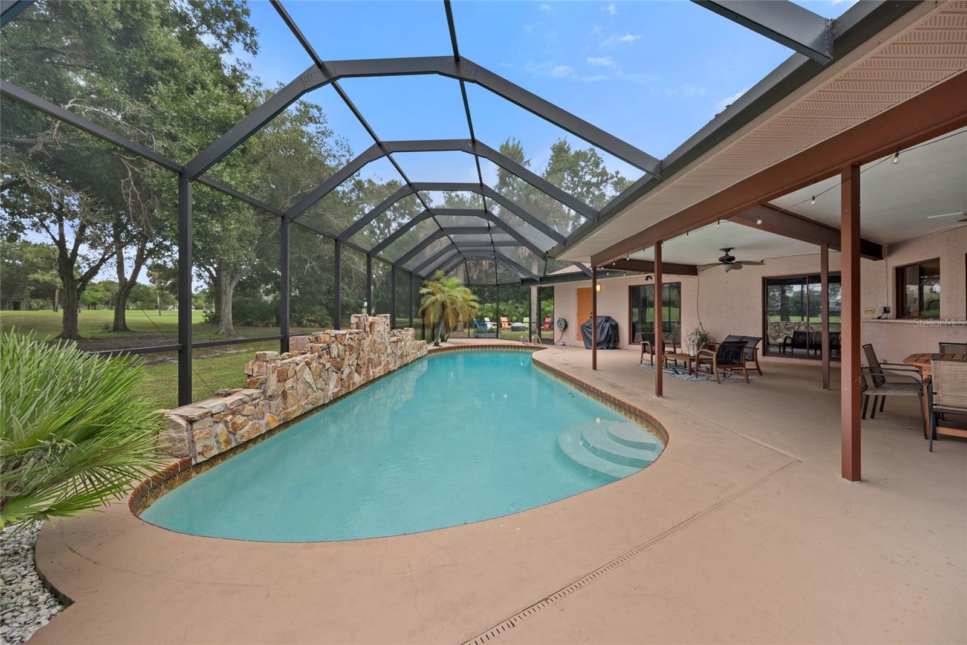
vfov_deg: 81.2
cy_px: 322
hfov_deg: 104.2
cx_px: 484
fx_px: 376
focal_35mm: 14
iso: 250
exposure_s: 1/160
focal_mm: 14
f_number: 6.3
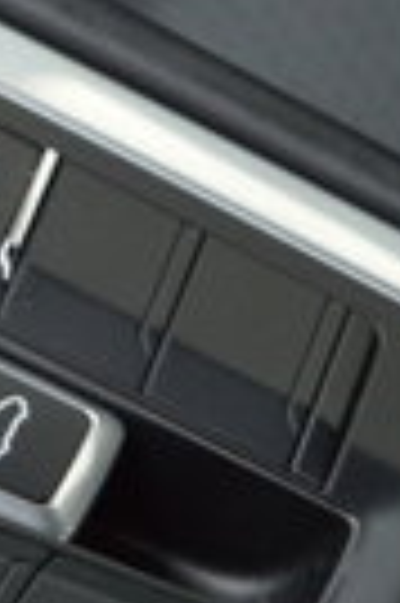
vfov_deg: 4.4
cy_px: 241
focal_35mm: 474
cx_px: -252
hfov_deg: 2.9
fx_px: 7918
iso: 250
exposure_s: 1/125
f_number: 5.6
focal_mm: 55
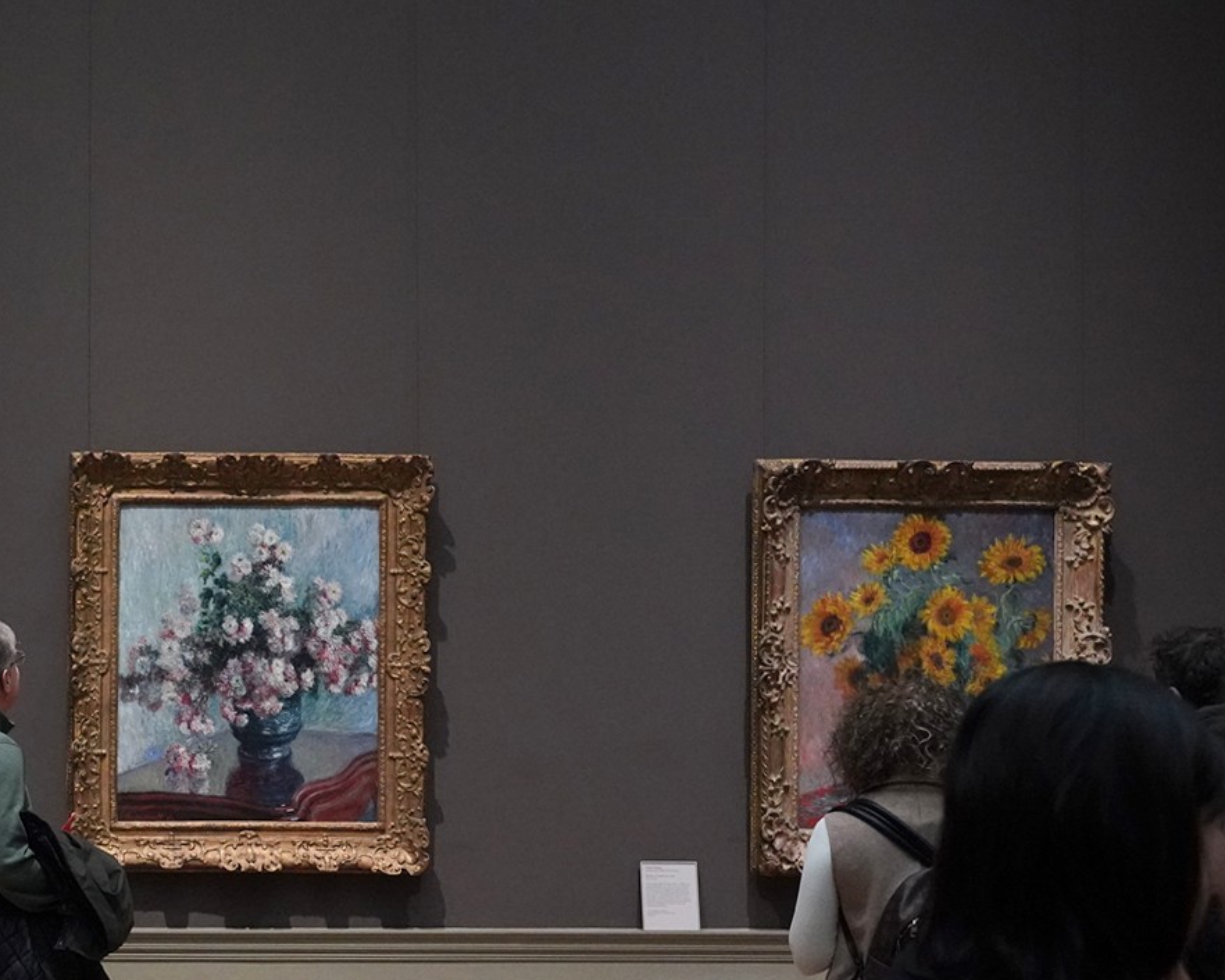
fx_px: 2392
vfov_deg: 23.0
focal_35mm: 66
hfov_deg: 27.2
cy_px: 703
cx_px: 12
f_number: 5
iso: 6400
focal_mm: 31
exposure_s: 1/100
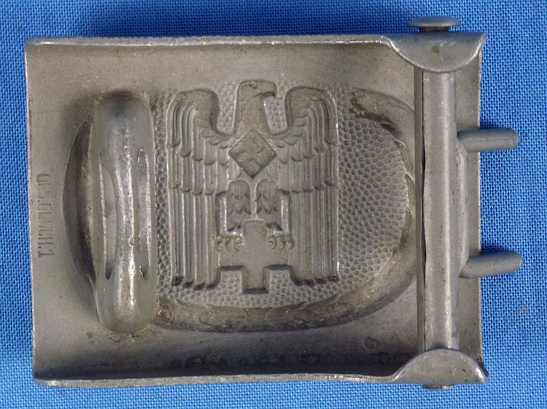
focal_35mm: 96
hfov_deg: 20.5
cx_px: 274
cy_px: 204
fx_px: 1515
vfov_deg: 15.4
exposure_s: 1/60
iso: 400
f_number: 5
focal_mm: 17.3
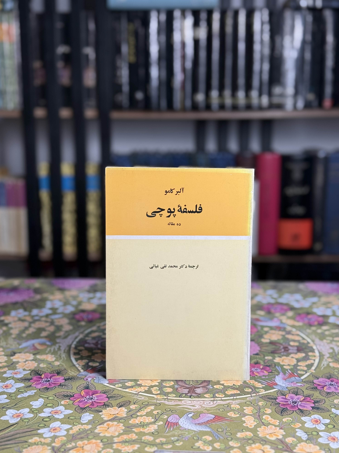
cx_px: 168
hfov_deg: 29.7
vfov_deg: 38.9
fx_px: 640
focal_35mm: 49
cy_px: 228
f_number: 1.78
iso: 50
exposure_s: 1/121
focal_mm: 6.76
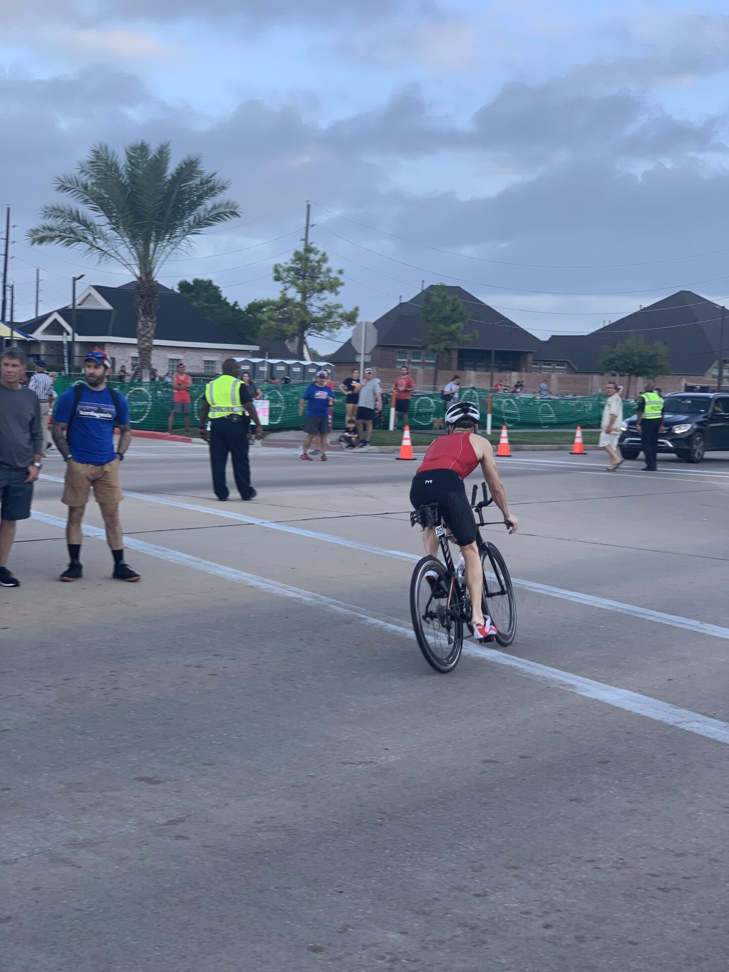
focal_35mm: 52
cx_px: 364
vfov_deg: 36.8
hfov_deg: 28.0
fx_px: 1460
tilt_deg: -4.0
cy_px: 486
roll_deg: +1.0
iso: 16
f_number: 2.4
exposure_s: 1/127
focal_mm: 6
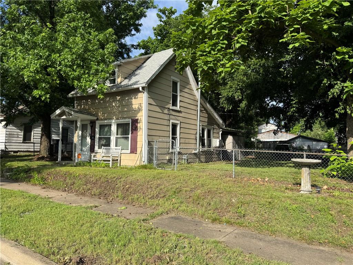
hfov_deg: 71.6
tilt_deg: +3.6
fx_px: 245
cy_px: 132
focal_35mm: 24
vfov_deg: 56.8
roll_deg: -2.0
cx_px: 176
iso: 80
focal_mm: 6.76
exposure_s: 1/3247
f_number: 1.78
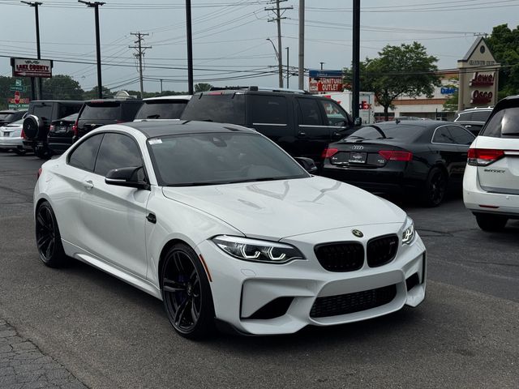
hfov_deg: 39.7
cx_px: 260
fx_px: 720
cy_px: 194
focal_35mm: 48
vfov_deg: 30.3
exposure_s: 1/7092
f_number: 1.78
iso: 64
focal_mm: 6.76
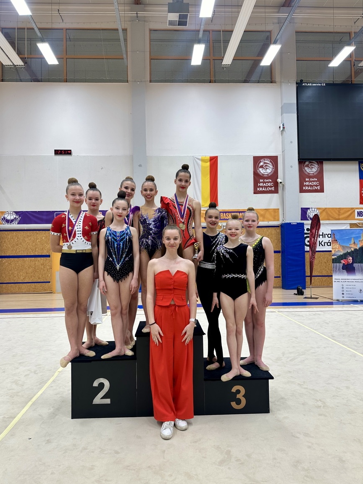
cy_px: 247
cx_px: 175
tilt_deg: +1.6
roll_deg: +0.2
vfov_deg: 69.4
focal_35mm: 25
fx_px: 350
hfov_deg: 54.9
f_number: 1.78
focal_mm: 6.86
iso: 64
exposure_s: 1/130
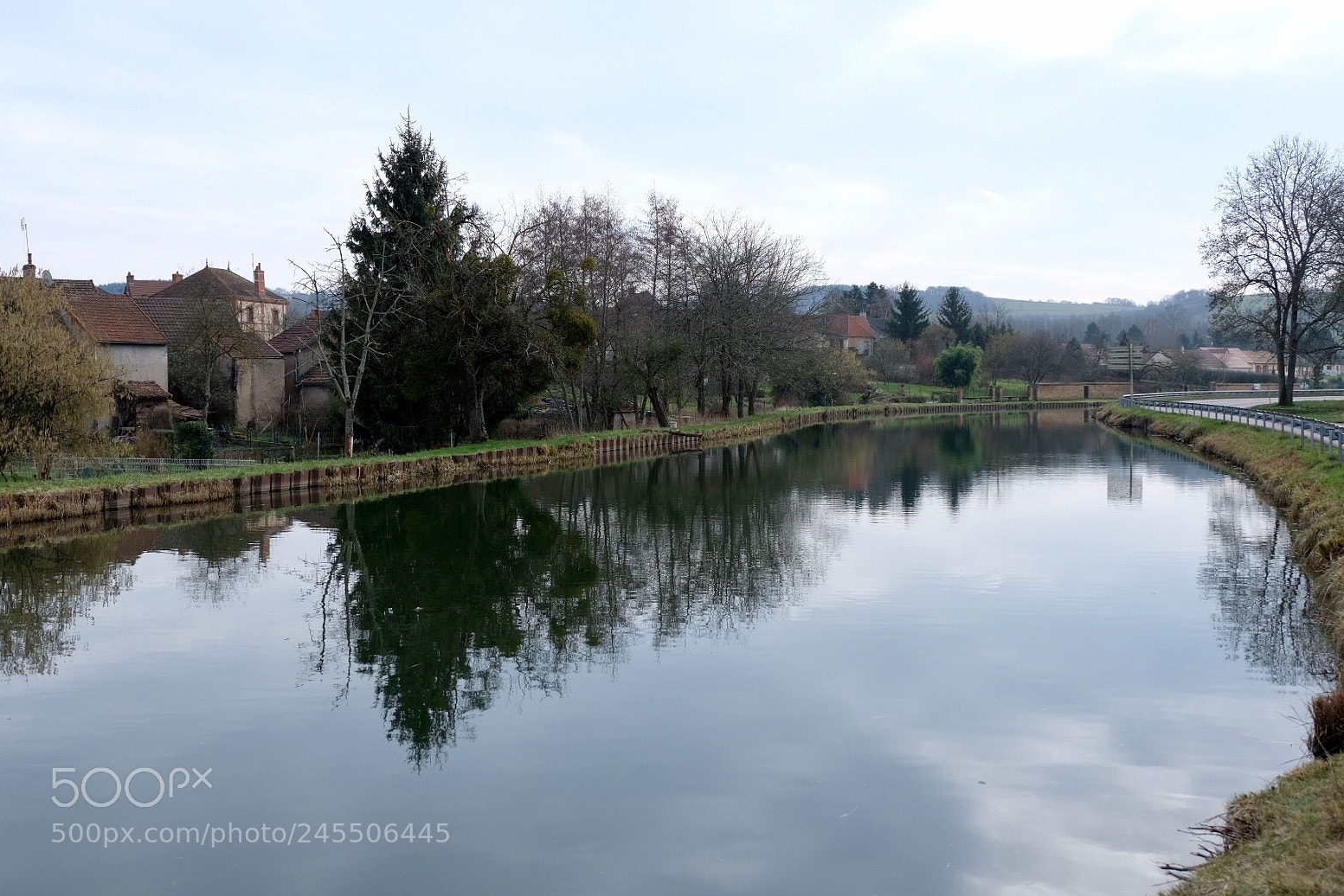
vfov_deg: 38.9
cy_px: 440
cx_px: 690
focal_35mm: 34
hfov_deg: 55.8
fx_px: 1269
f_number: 5
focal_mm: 22.2
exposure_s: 1/250
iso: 200
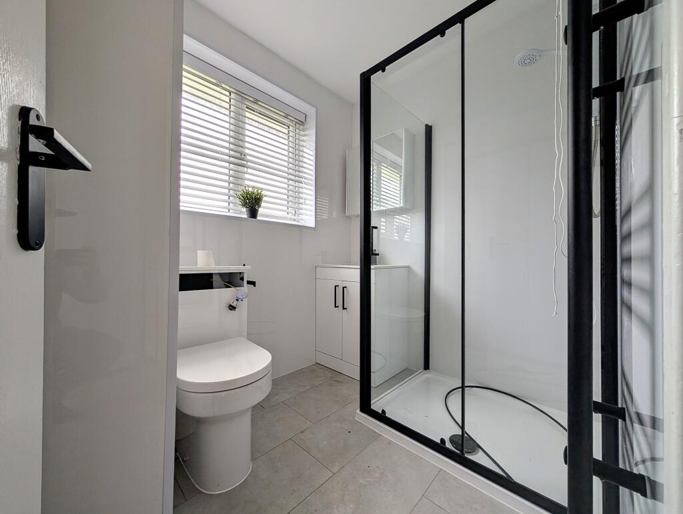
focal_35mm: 12
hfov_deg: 110.5
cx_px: 342
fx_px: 237
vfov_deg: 94.6
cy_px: 257
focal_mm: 2.02
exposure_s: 1/67.8
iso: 57
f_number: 1.7
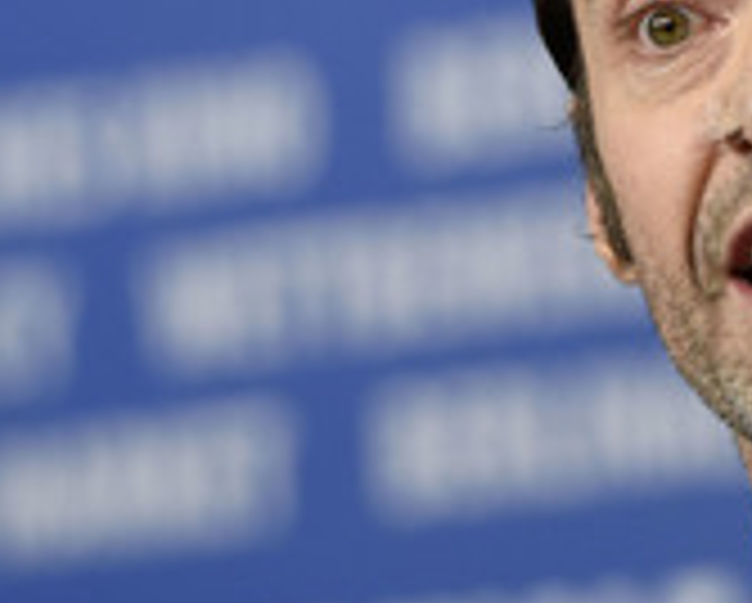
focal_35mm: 758
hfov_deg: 2.5
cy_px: 171
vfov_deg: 2.0
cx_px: 637
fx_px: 16890
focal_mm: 200
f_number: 3.5
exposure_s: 1/400
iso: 1250
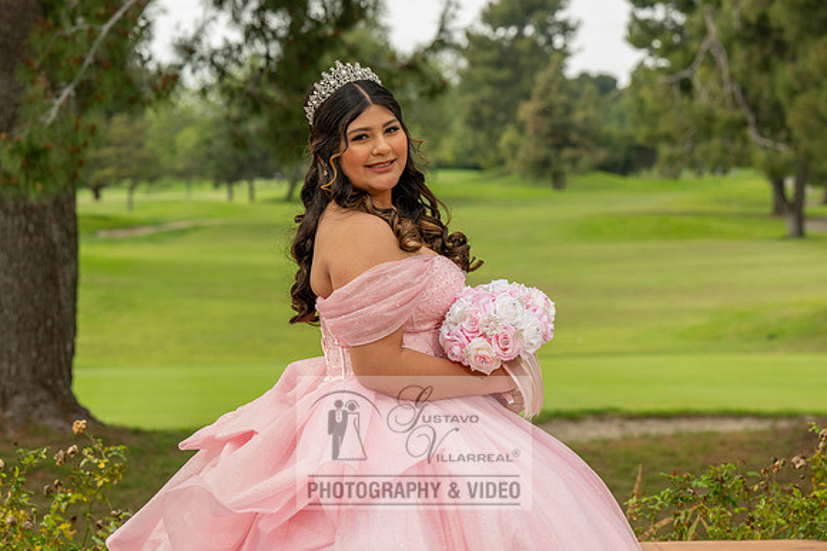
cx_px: 414
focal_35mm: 140
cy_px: 276
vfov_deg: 9.8
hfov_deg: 14.7
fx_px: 3217
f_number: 8
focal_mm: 140
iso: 320
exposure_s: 1/200
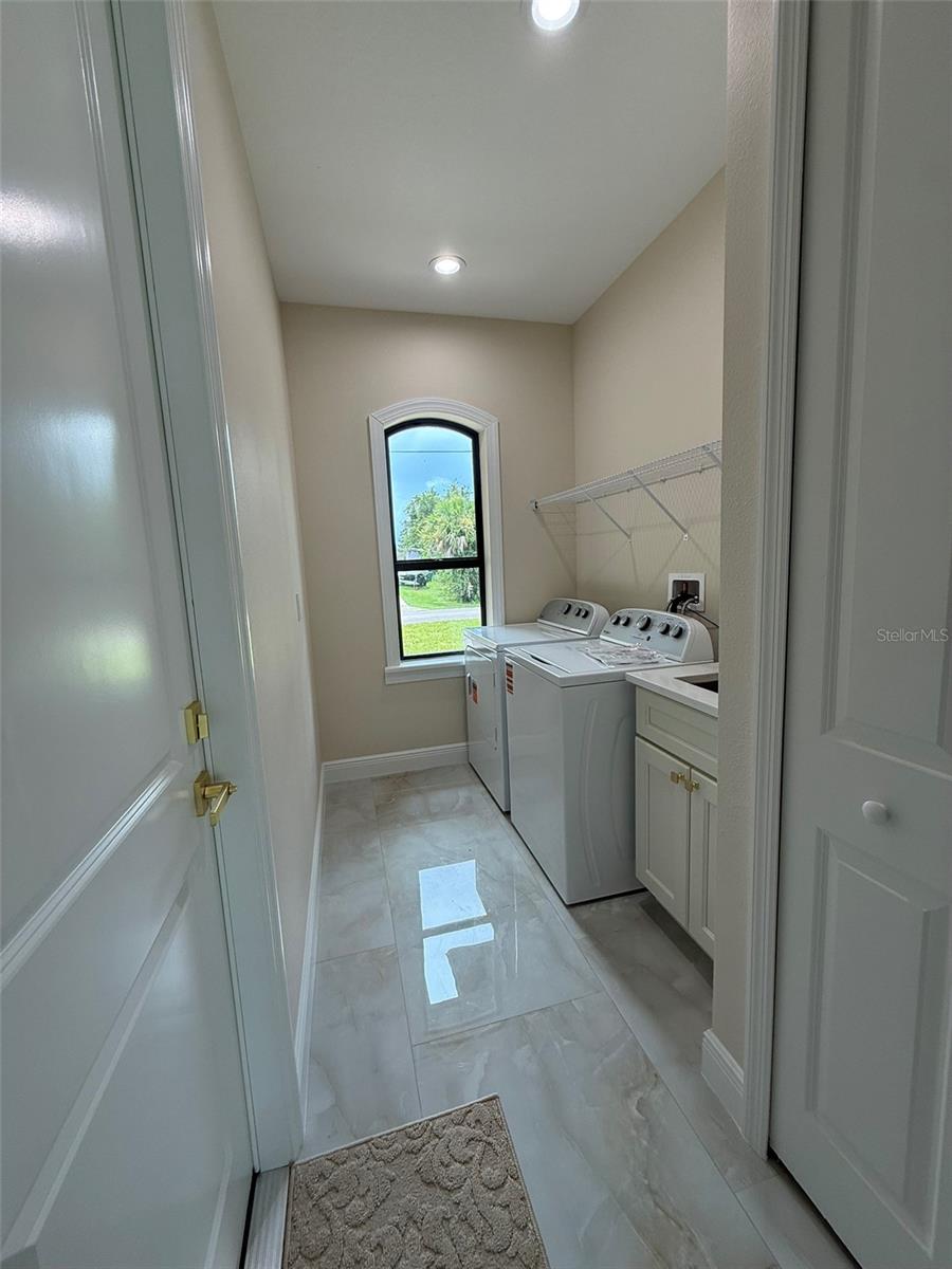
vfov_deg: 102.1
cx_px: 476
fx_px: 513
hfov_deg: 85.7
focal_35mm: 14
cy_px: 634
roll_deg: +3.0
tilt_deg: -7.2
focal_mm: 2.22
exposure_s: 1/171
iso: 64
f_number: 2.2
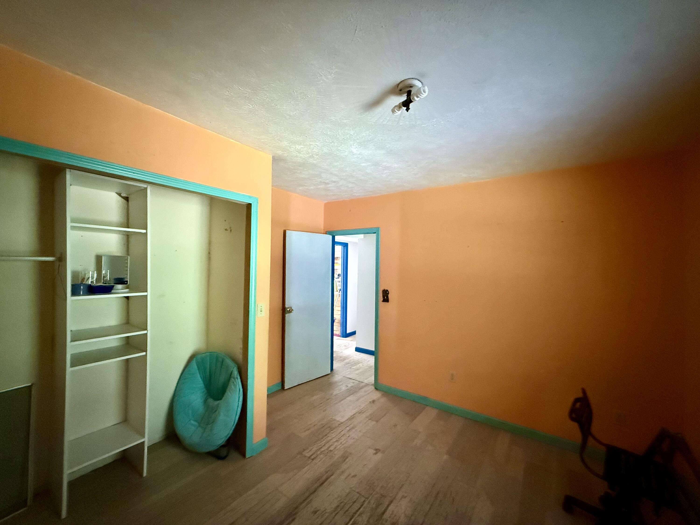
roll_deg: -1.4
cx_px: 350
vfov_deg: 85.7
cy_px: 262
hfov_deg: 102.1
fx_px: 283
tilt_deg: -0.7
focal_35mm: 14
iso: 1250
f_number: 2.2
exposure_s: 1/60
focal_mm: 2.22
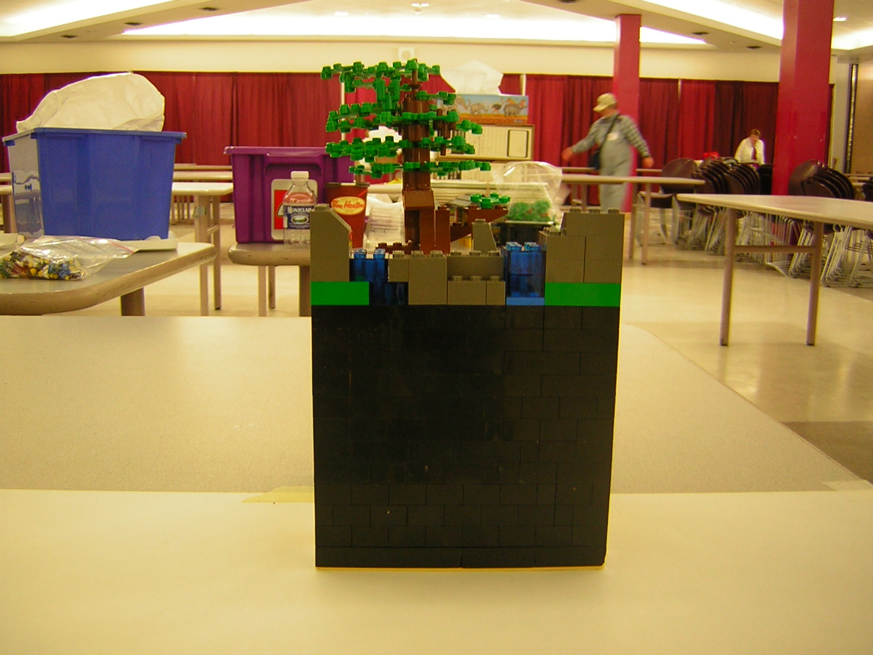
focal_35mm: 36
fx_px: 908
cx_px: 436
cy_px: 328
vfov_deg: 39.7
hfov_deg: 51.4
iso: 52
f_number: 2.6
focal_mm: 4.7
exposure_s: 1/5.2
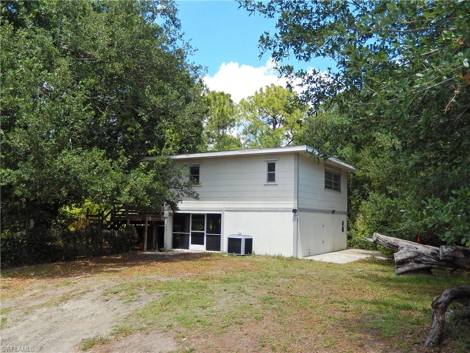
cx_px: 235
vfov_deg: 44.2
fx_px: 434
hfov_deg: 56.8
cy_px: 176
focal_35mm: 32
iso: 125
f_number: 3.8
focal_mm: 5.7
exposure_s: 1/500
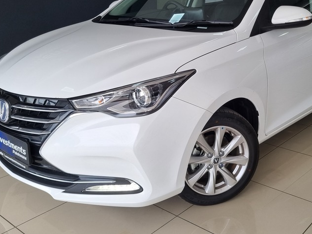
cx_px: 189
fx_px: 378
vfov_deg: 34.1
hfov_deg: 44.5
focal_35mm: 42
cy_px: 84
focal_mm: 5.4
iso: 50
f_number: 1.8
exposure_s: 1/178
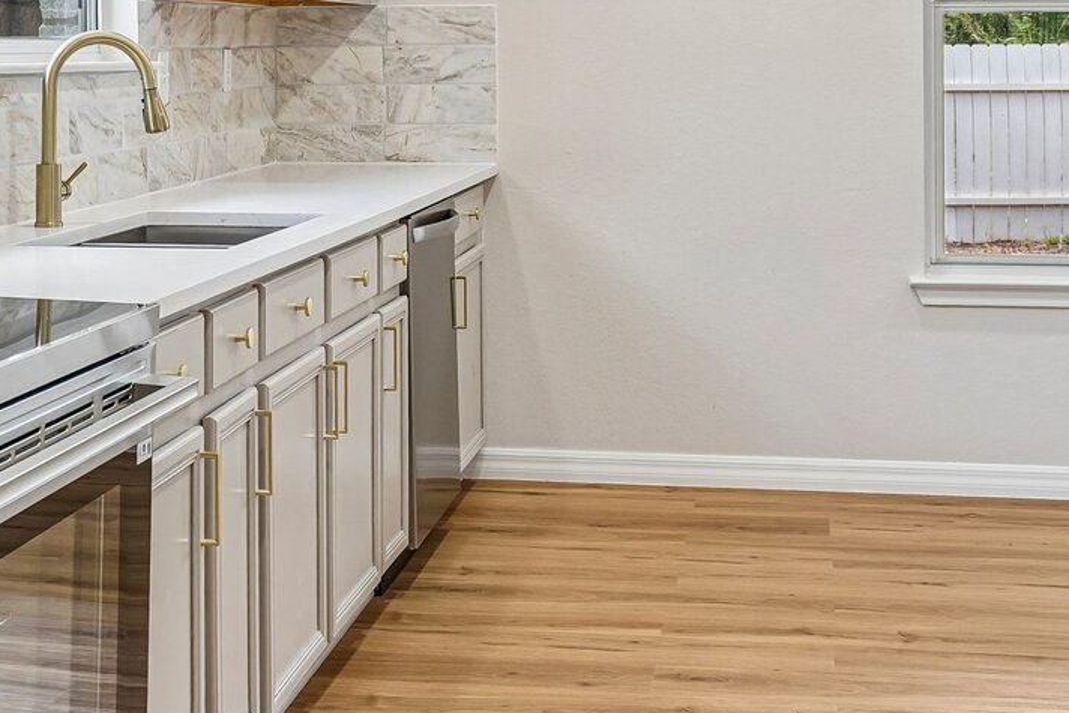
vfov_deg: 20.1
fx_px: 1960
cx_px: 443
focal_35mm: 66
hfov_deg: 30.4
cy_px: 27
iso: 400
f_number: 8
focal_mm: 29
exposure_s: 1/50
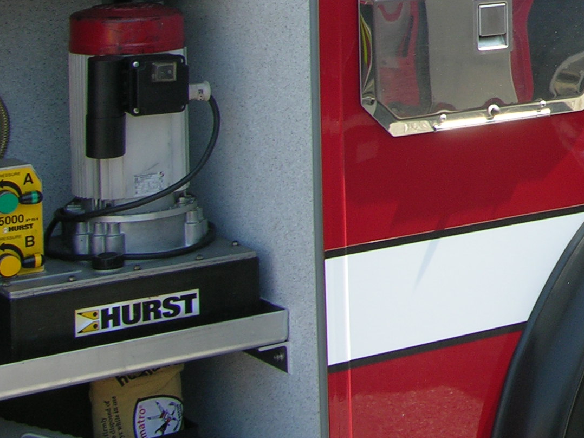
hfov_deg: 16.8
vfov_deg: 13.2
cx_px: 884
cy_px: -207
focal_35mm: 106
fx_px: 1788
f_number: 4.5
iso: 50
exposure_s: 1/94.8
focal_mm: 8.9
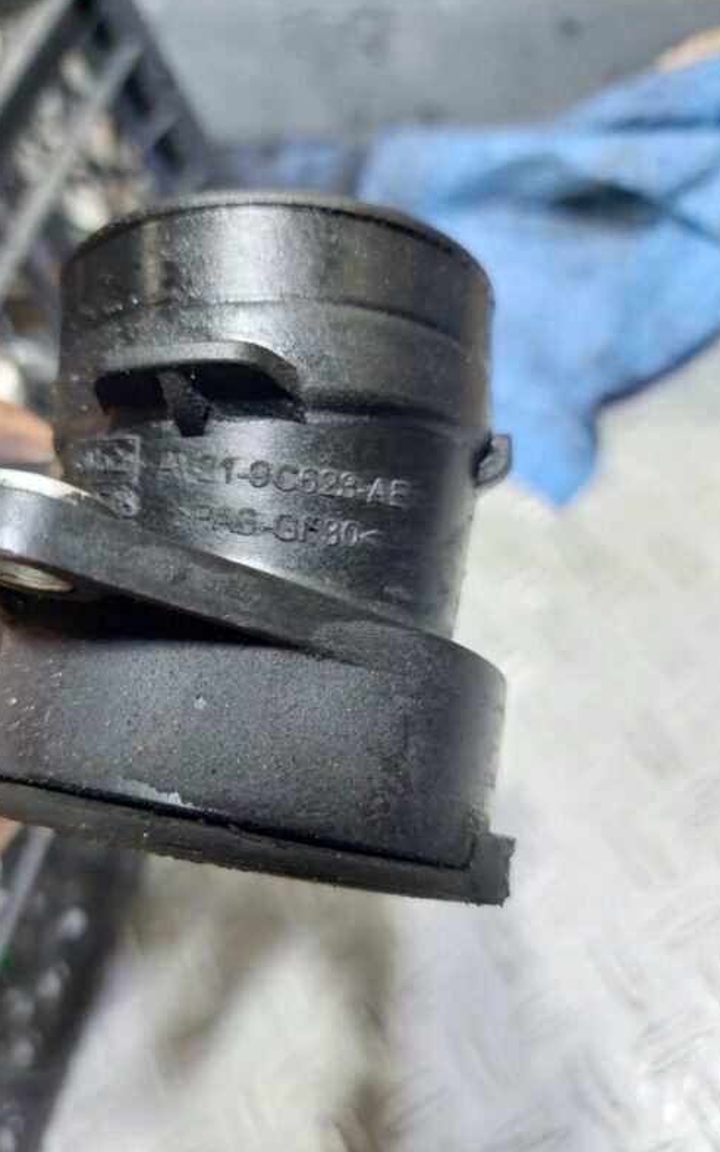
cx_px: 290
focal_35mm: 27
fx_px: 847
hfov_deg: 45.8
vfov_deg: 68.4
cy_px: 568
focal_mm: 5.23
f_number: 1.8
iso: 320
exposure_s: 1/50
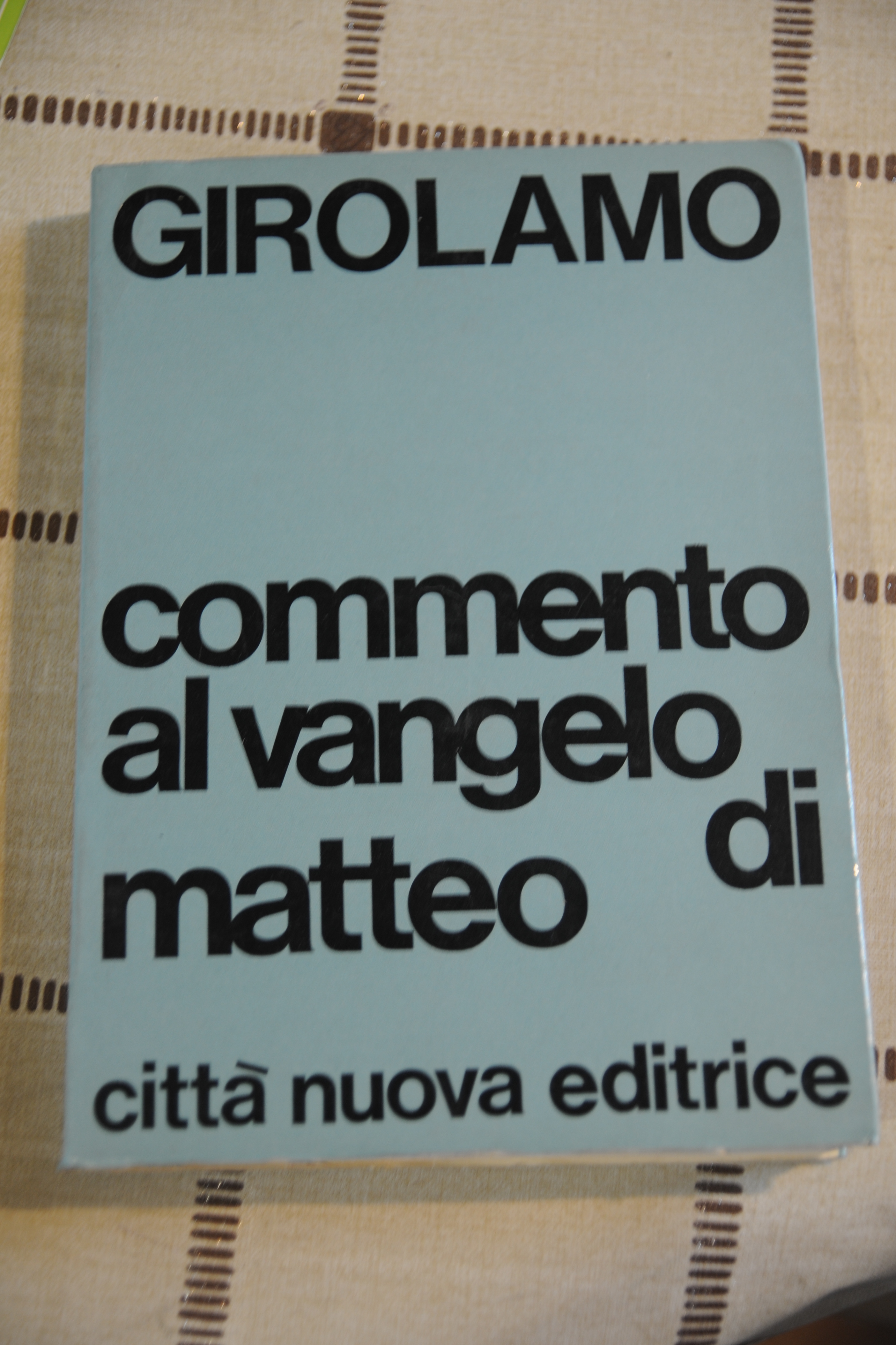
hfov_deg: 22.3
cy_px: 680
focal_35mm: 61
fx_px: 2277
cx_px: 451
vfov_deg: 32.9
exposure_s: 1/20
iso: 200
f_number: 2.8
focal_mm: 40
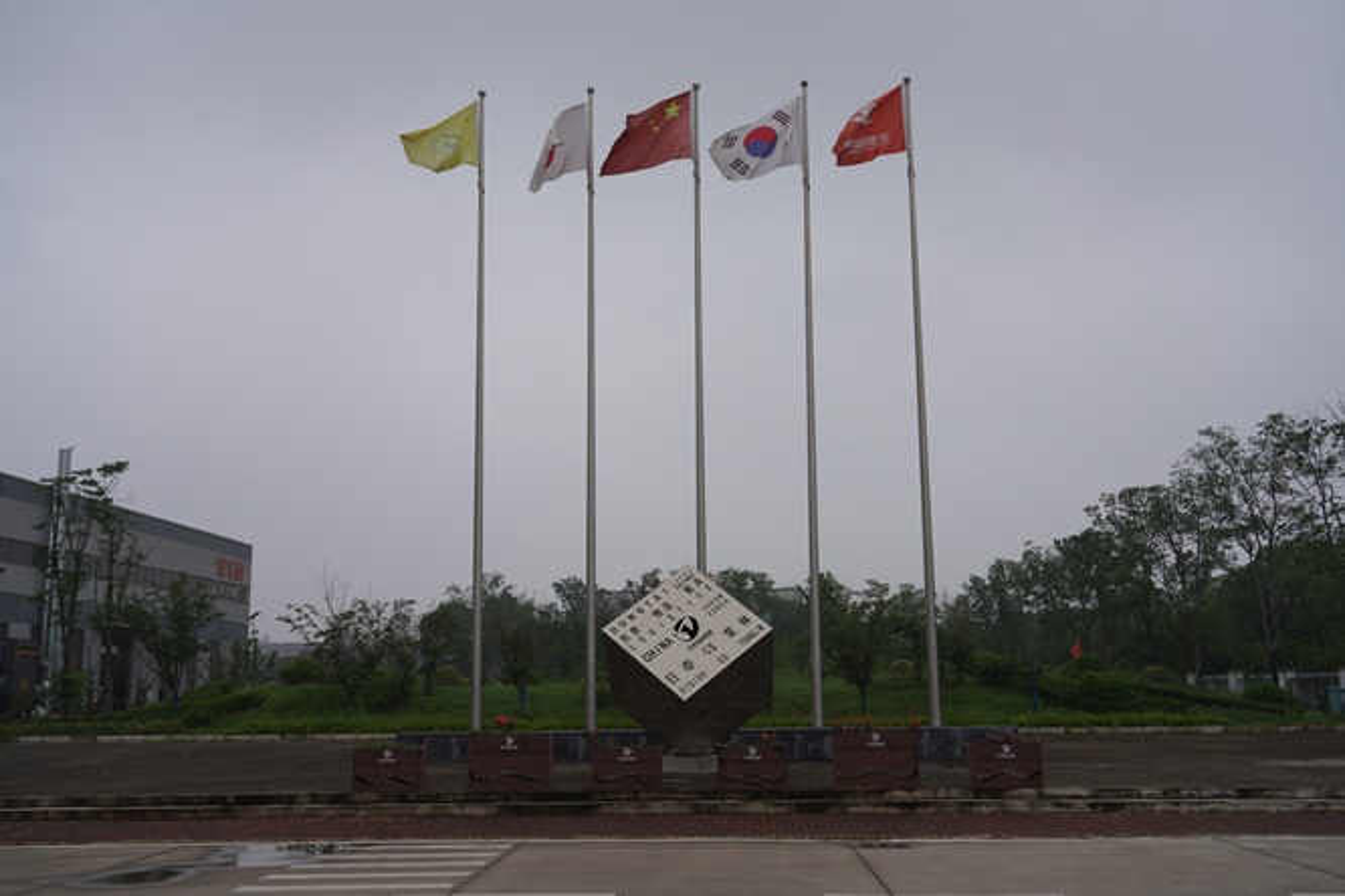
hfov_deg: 55.8
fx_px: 1270
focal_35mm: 34
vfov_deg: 38.9
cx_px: 672
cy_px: 448
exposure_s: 1/640
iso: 100
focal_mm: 34
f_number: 5
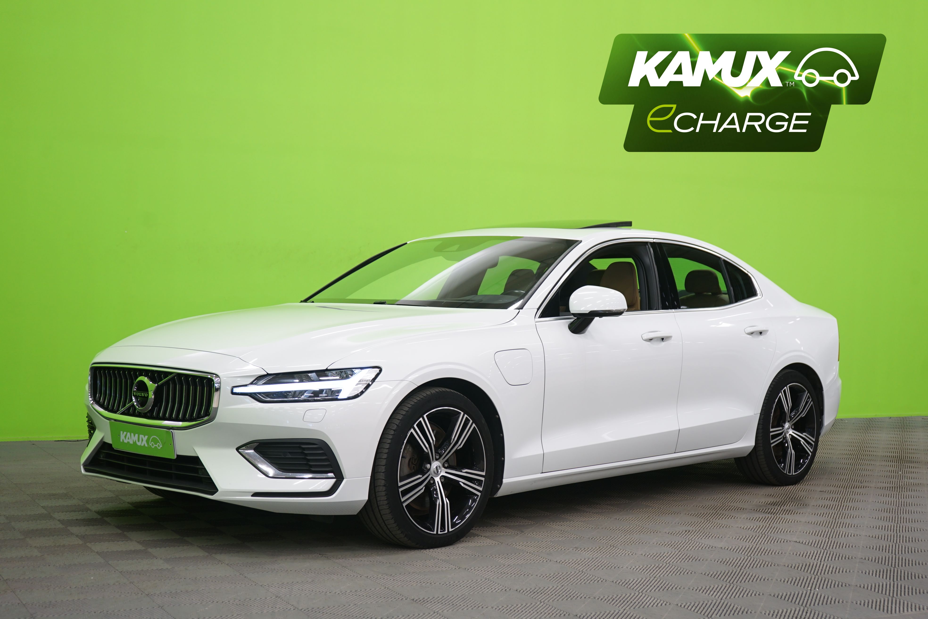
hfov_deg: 39.6
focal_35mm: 50
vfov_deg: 27.0
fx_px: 1289
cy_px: 310
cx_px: 464
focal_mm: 50
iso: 400
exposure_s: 1/8
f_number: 5
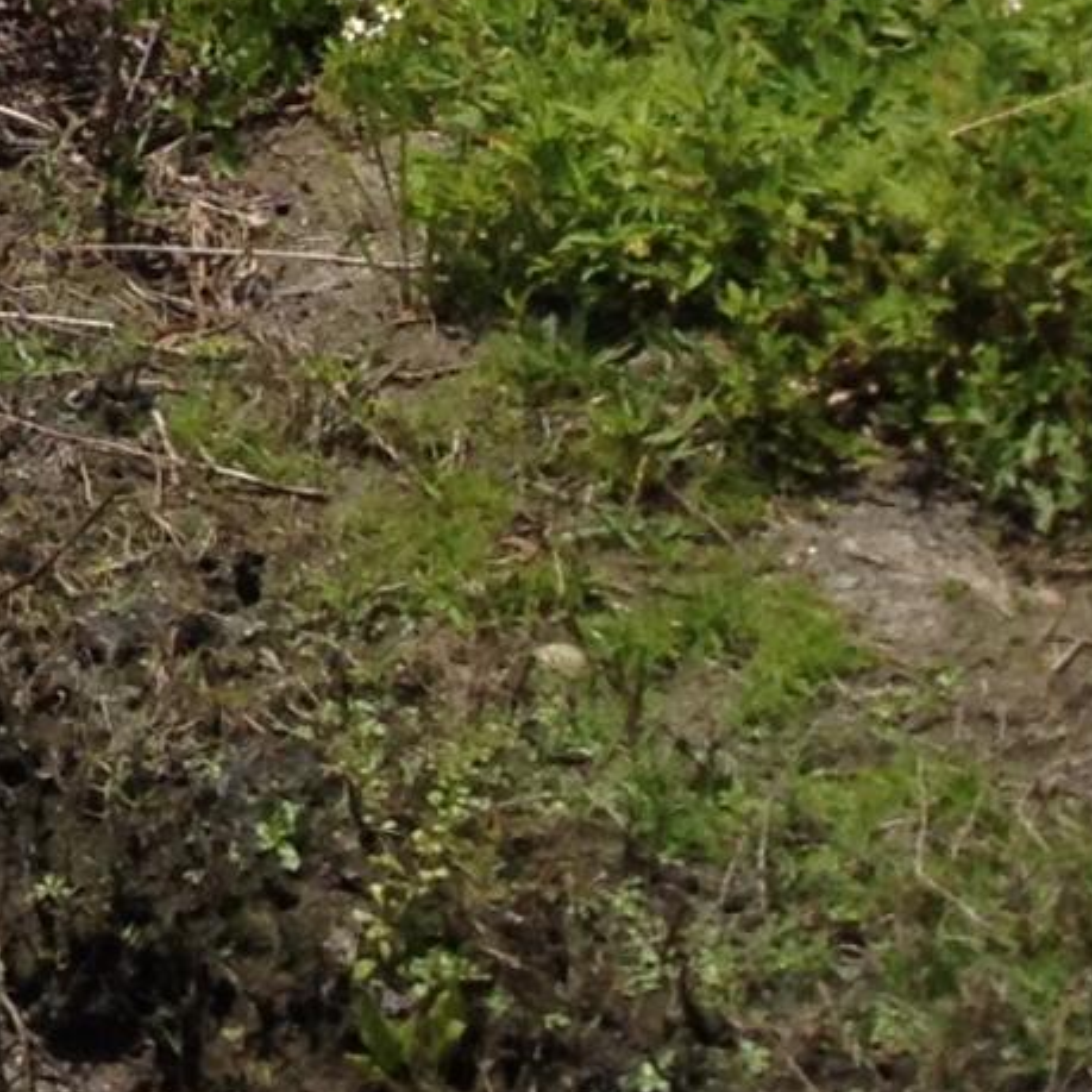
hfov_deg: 7.5
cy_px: -1549
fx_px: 7209
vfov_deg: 8.0
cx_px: -2351
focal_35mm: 202
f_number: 2.4
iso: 50
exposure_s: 1/2404
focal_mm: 4.28
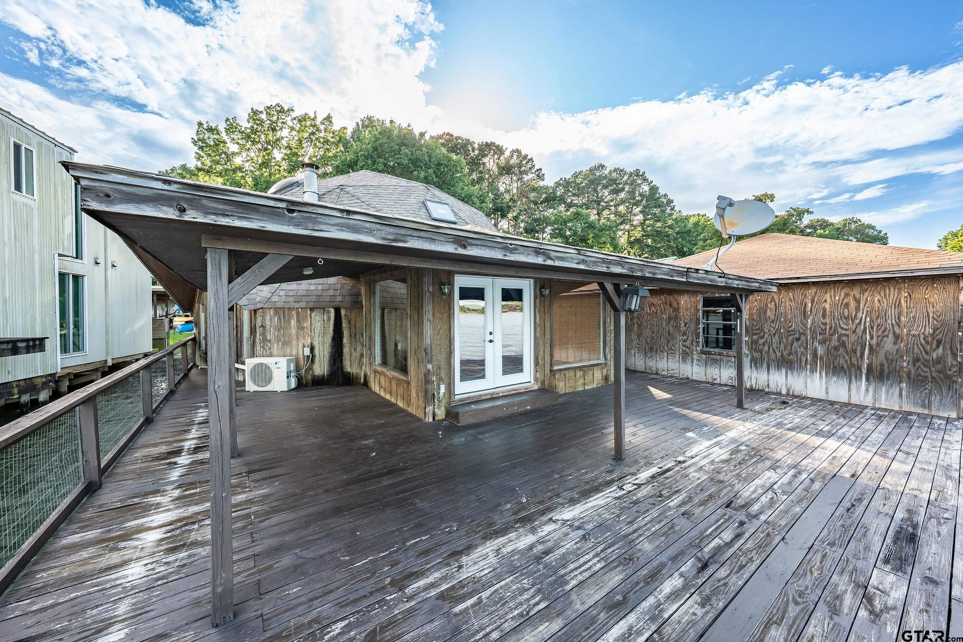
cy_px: 321
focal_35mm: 13
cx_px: 482
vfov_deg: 85.4
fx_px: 348
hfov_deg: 108.3
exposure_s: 1/640
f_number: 8
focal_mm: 13
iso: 800
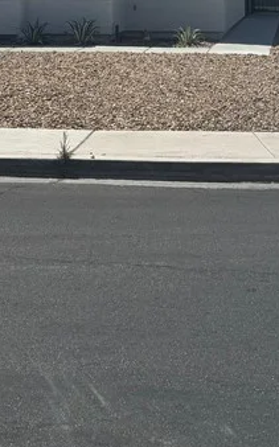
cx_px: 127
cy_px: -42
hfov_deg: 16.9
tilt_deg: +1.9
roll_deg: -0.2
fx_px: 938
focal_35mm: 77
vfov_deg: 25.0
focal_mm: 6.76
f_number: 1.78
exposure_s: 1/6410
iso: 80
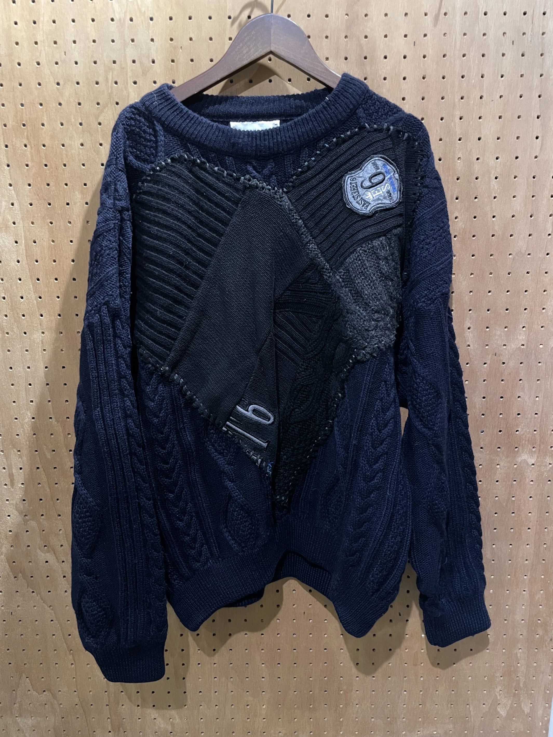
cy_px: 368
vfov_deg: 67.3
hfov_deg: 53.1
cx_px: 276
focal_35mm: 26
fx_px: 554
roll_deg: +1.5
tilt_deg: -10.3
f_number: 1.6
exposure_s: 1/60
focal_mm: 4.2
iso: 500
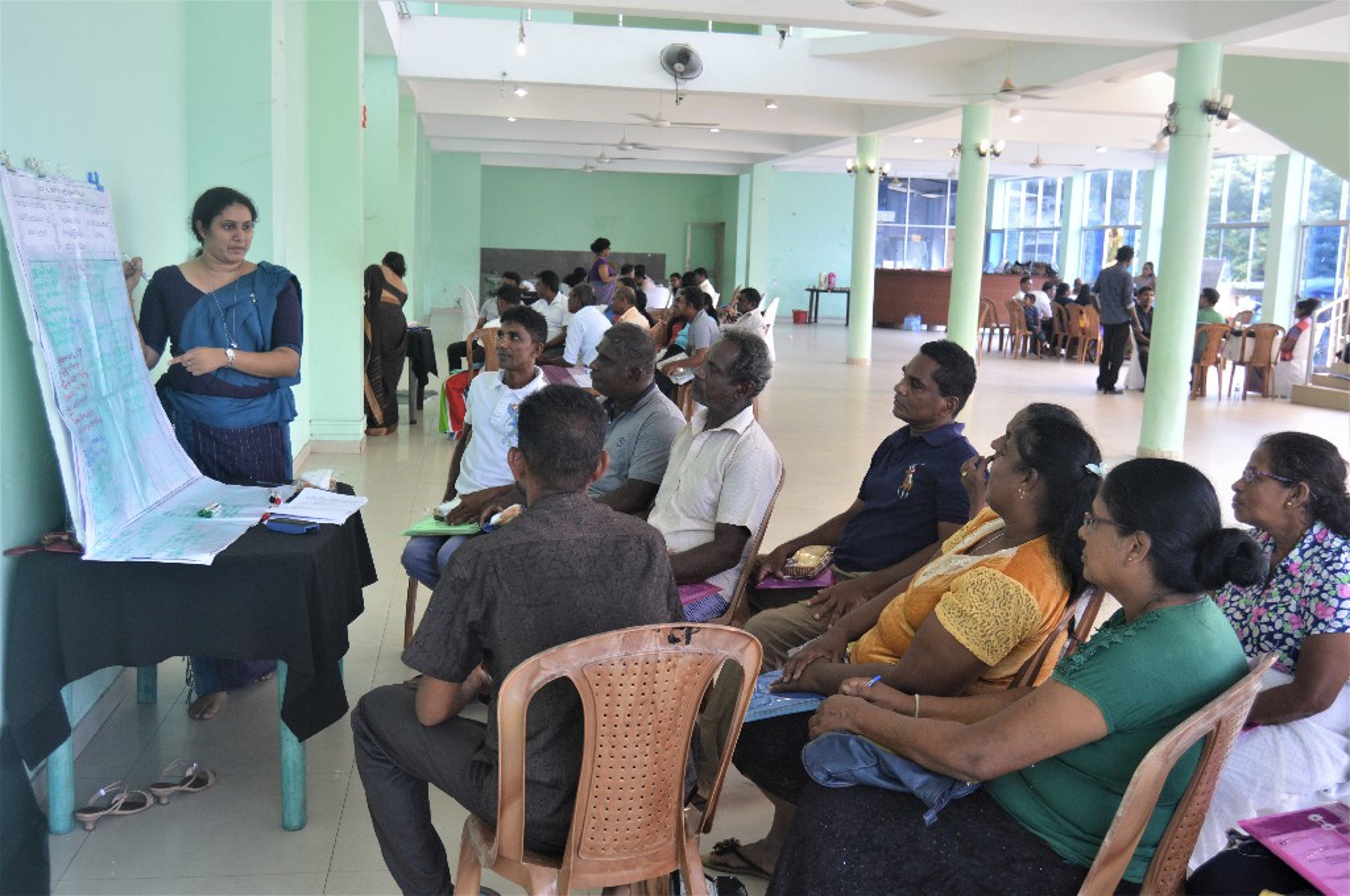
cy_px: 448
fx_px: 1292
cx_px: 675
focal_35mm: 34
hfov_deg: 55.2
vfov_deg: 38.3
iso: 400
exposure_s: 1/80
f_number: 4.5
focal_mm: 23
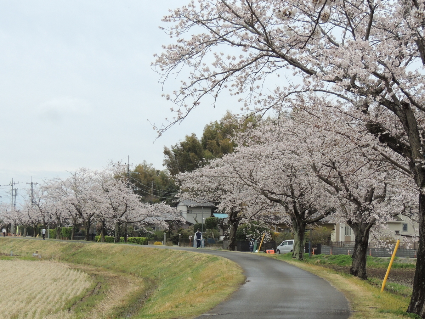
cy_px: 160
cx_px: 212
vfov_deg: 16.4
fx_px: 1105
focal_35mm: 90
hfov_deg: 21.8
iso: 400
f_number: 4.6
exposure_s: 1/1250
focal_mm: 16
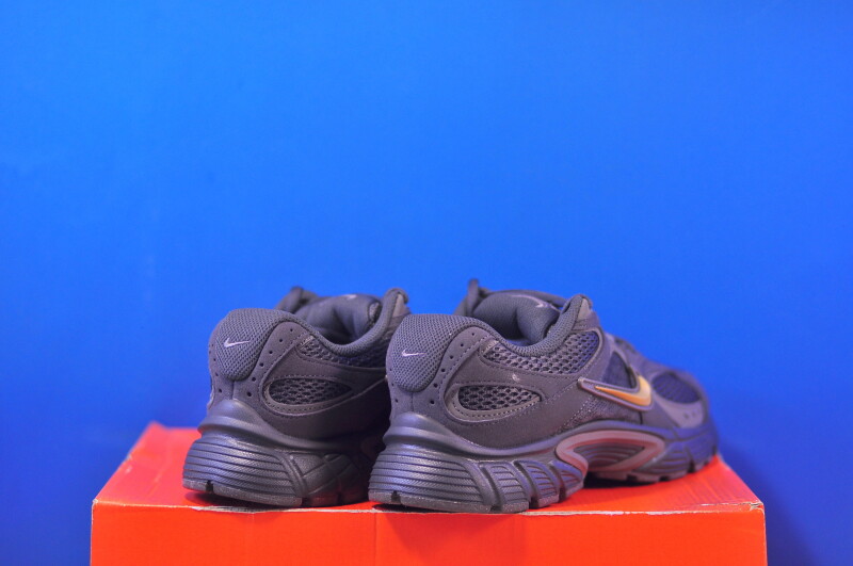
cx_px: 426
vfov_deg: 18.1
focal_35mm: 75
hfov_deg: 27.0
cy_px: 283
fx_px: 1775
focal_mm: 50
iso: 250
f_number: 2.2
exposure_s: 1/320
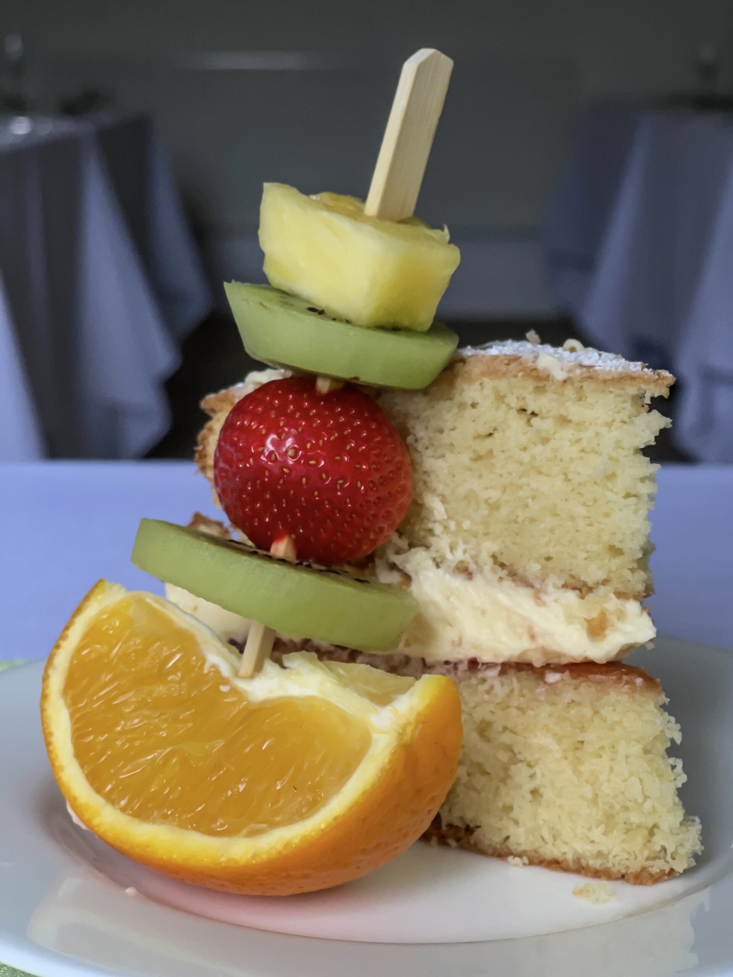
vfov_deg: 30.3
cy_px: 488
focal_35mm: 64
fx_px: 1807
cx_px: 366
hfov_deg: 22.9
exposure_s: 1/121
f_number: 2.2
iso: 160
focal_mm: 7.5
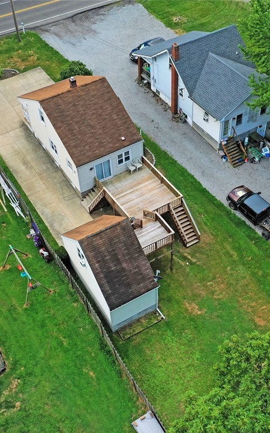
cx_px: 139
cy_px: 217
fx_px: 507
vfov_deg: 46.2
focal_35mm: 43
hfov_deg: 29.8
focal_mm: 10.26
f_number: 5.6
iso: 100
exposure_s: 1/320
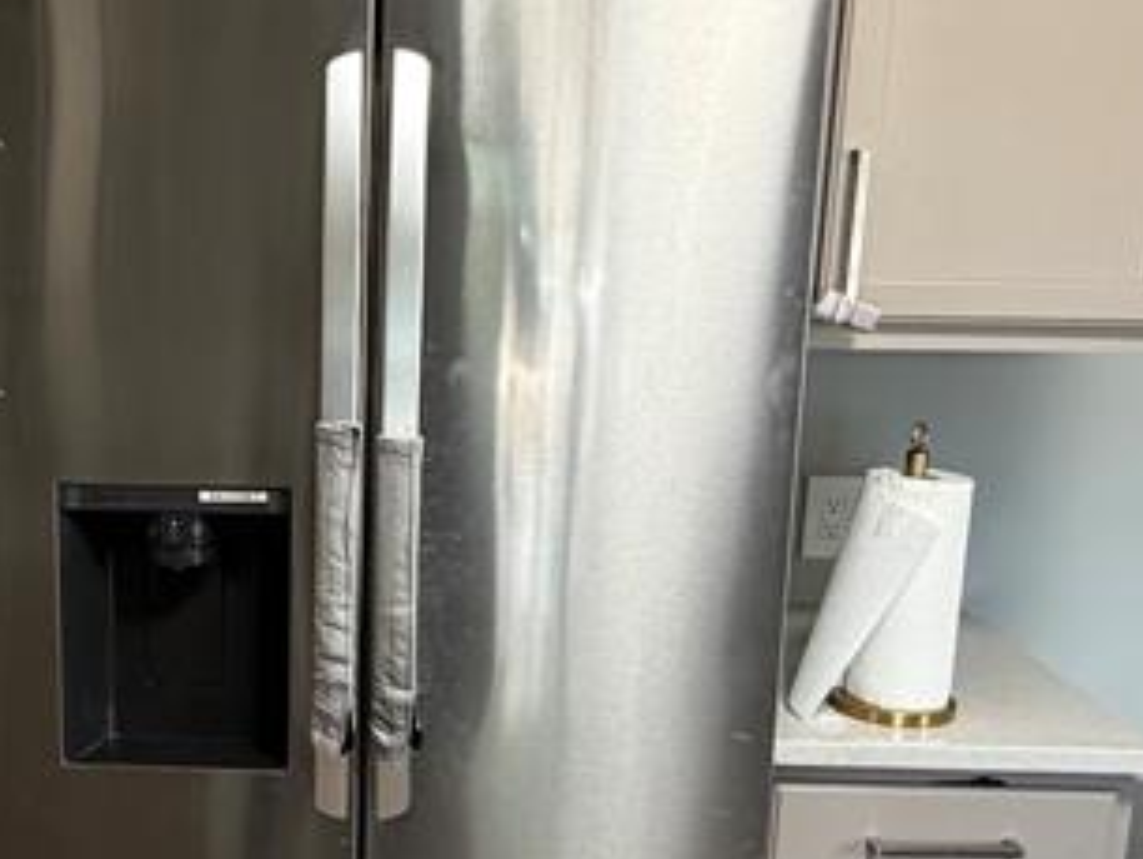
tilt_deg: -13.5
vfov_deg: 30.8
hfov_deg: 39.3
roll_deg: +0.3
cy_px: 536
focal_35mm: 47
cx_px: 281
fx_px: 1553
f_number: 2.2
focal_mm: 2.22
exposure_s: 1/60
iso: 320
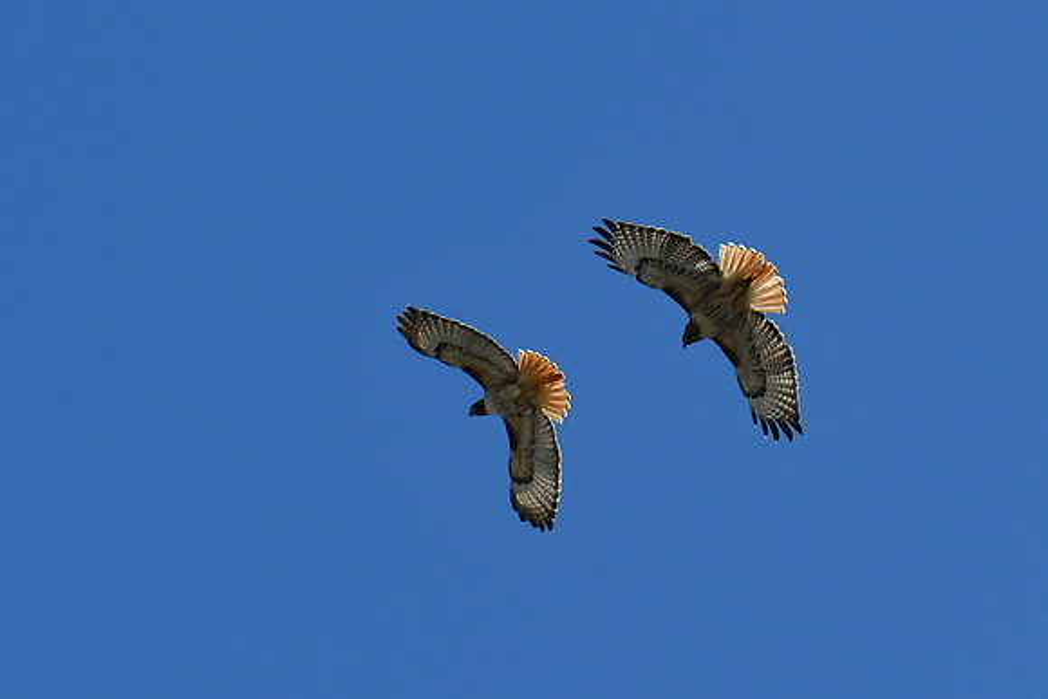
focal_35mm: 375
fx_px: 10919
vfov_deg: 3.7
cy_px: 350
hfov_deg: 5.5
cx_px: 524
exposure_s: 1/500
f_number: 8
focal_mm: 250
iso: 110
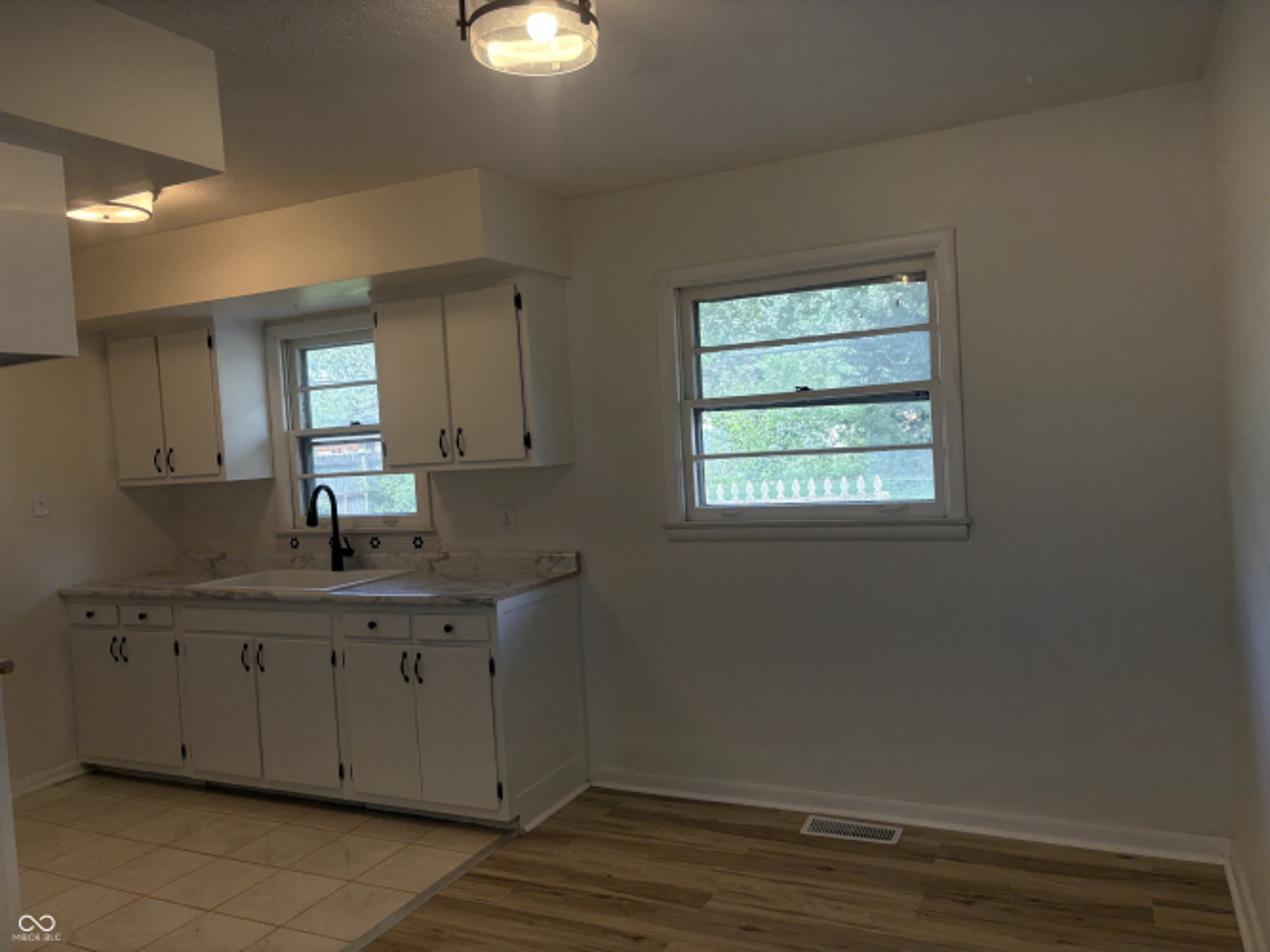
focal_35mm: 26
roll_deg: +4.0
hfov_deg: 67.3
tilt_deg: -0.9
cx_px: 635
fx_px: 954
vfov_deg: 53.0
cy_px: 476
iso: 50
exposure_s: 1/120
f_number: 1.6
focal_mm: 5.96
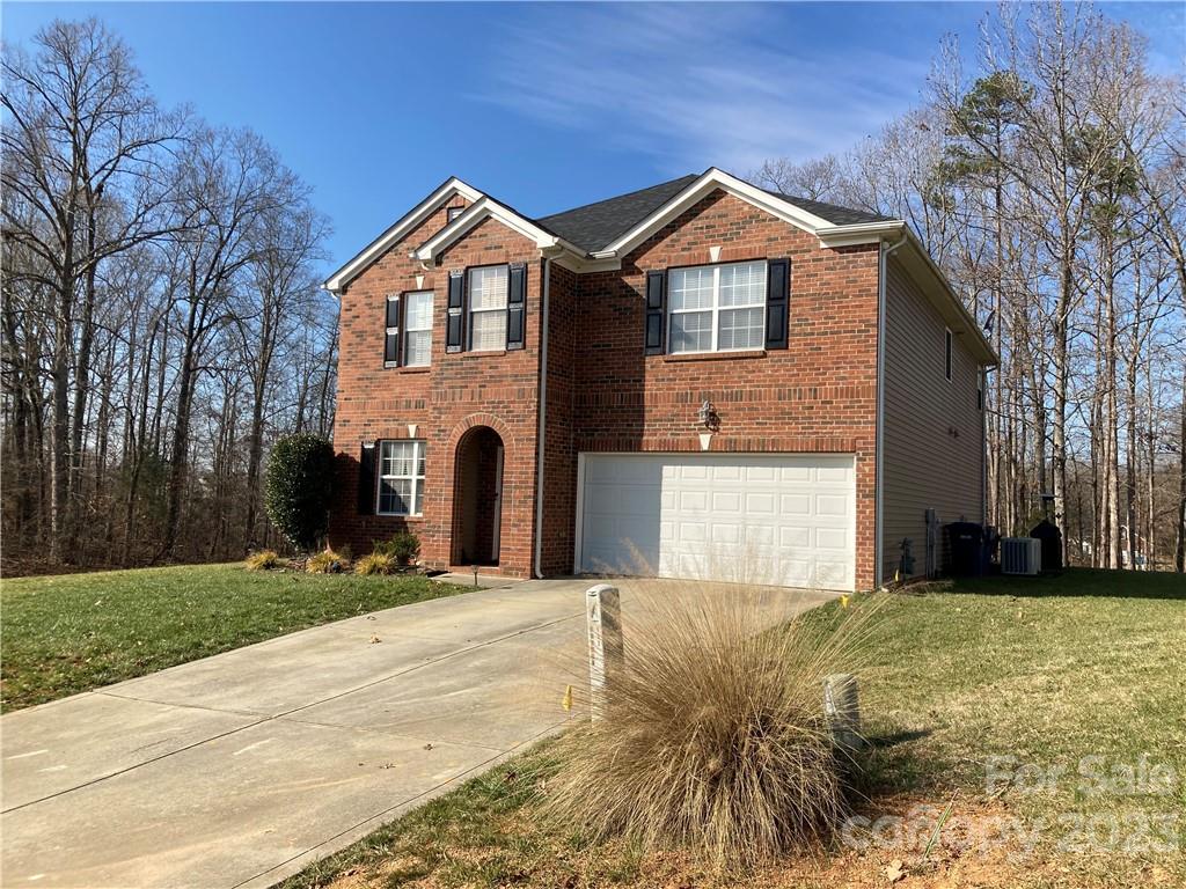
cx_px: 593
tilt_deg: +6.4
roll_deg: -3.0
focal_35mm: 28
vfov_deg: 49.7
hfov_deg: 63.4
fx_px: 959
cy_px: 444
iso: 20
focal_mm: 3.99
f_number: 1.8
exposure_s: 1/1799
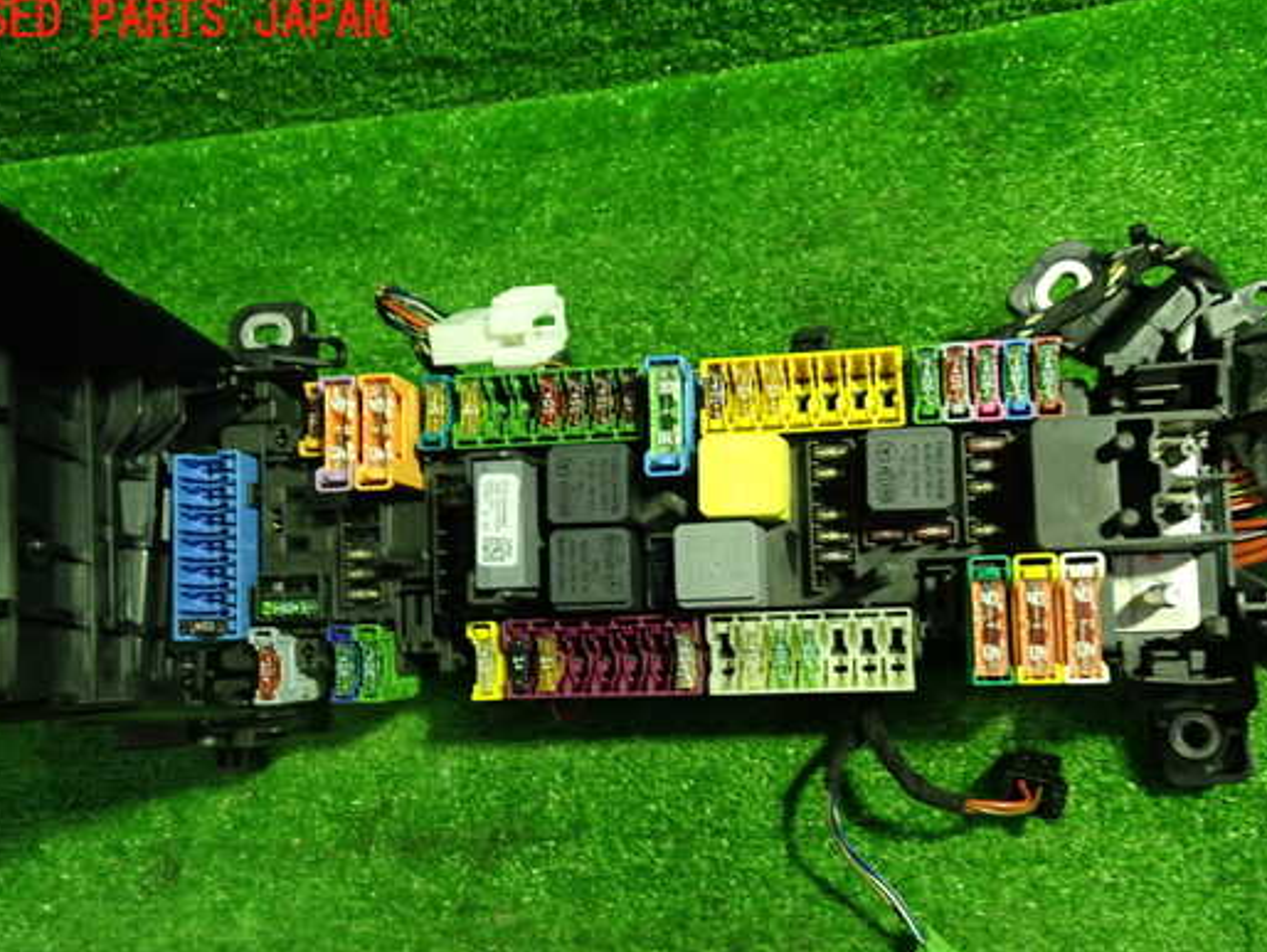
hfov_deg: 52.6
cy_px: 545
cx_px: 680
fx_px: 1282
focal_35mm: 35
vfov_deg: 40.6
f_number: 2.3
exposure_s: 1/30
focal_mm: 5.4
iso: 320
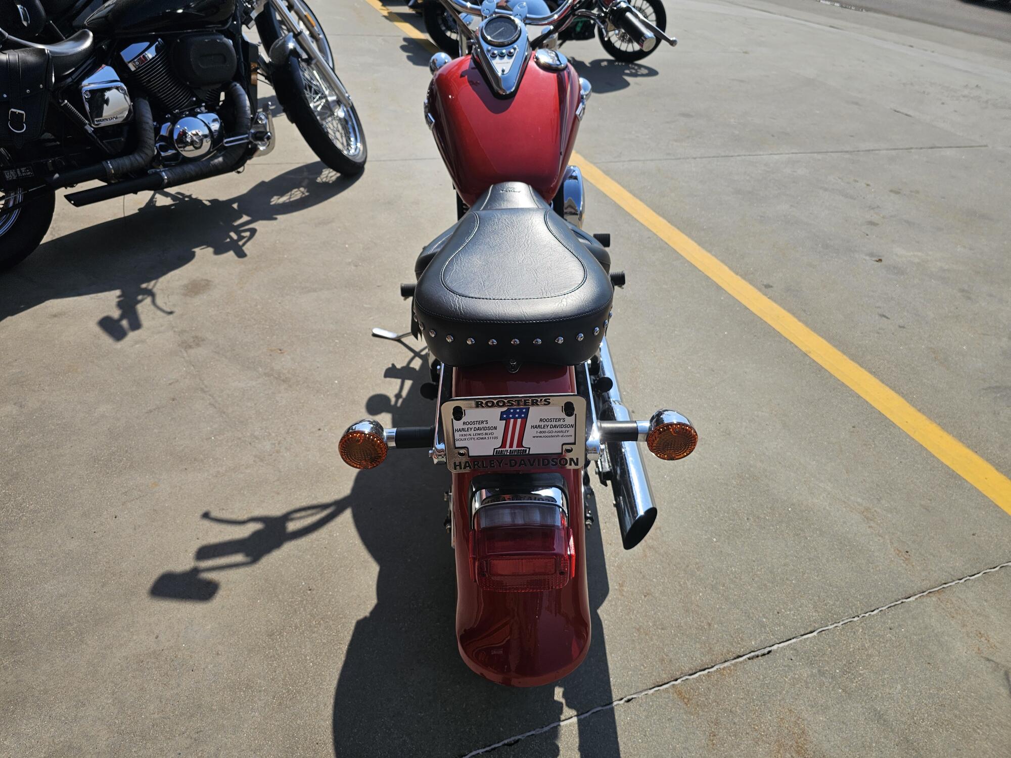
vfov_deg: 58.9
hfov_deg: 73.9
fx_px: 672
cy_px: 379
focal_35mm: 23
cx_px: 506
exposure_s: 1/1053
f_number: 1.7
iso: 10
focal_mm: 6.3
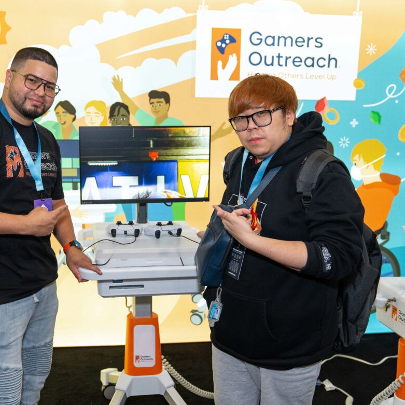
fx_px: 529
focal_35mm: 40
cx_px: 155
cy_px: 198
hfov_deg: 41.6
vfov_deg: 41.9
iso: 640
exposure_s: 1/125
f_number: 2.8
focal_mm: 30
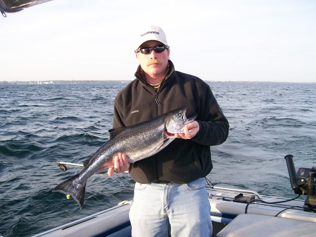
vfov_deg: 39.7
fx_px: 329
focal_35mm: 36
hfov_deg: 51.4
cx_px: 158
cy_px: 118
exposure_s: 1/322
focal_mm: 6
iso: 80
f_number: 2.7
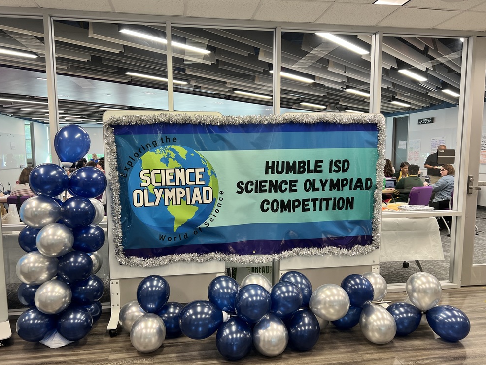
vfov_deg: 51.4
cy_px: 189
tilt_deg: -6.5
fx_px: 379
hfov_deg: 65.3
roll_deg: +0.1
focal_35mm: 27
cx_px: 240
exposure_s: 1/60
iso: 80
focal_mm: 5.7
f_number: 1.5
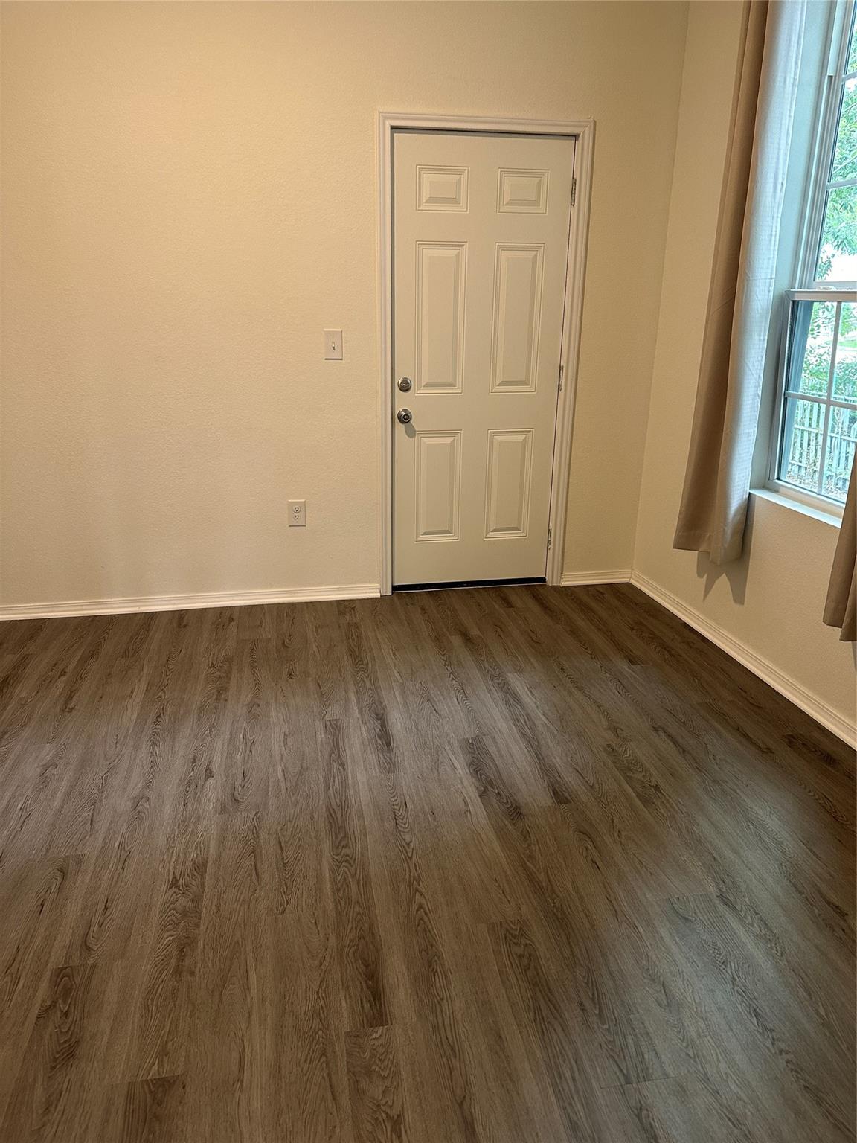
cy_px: 572
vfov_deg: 71.6
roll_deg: +0.3
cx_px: 428
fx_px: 792
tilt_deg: -17.8
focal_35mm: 24
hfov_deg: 56.8
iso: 250
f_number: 1.78
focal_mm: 6.86
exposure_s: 1/60
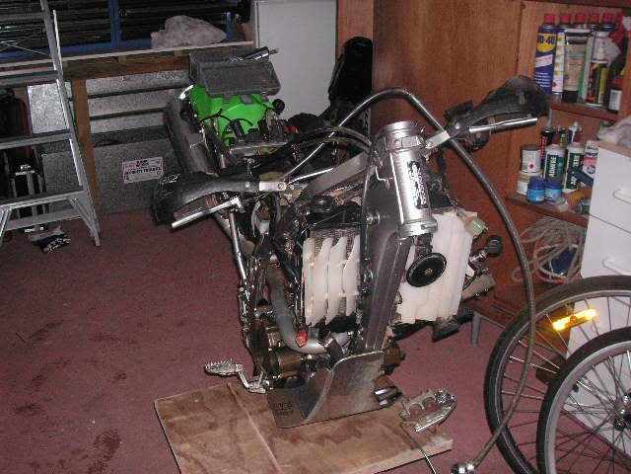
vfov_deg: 37.7
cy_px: 237
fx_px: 693
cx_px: 316
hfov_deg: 49.0
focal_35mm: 38
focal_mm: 6.3
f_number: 3.3
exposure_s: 1/45
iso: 160
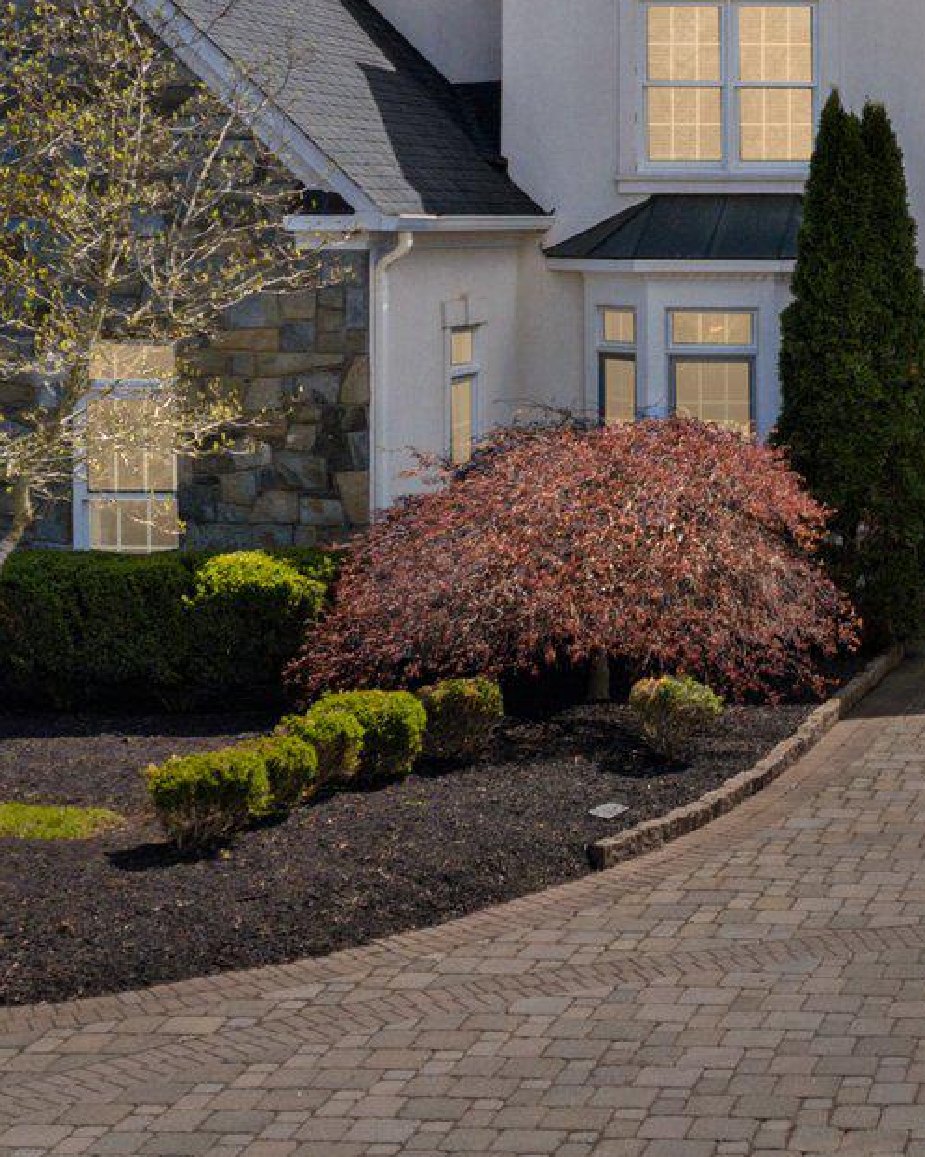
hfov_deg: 22.0
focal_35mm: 68
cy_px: 95
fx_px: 2329
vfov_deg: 26.9
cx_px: 802
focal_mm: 8.38
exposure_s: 1/1600
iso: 100
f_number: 2.8
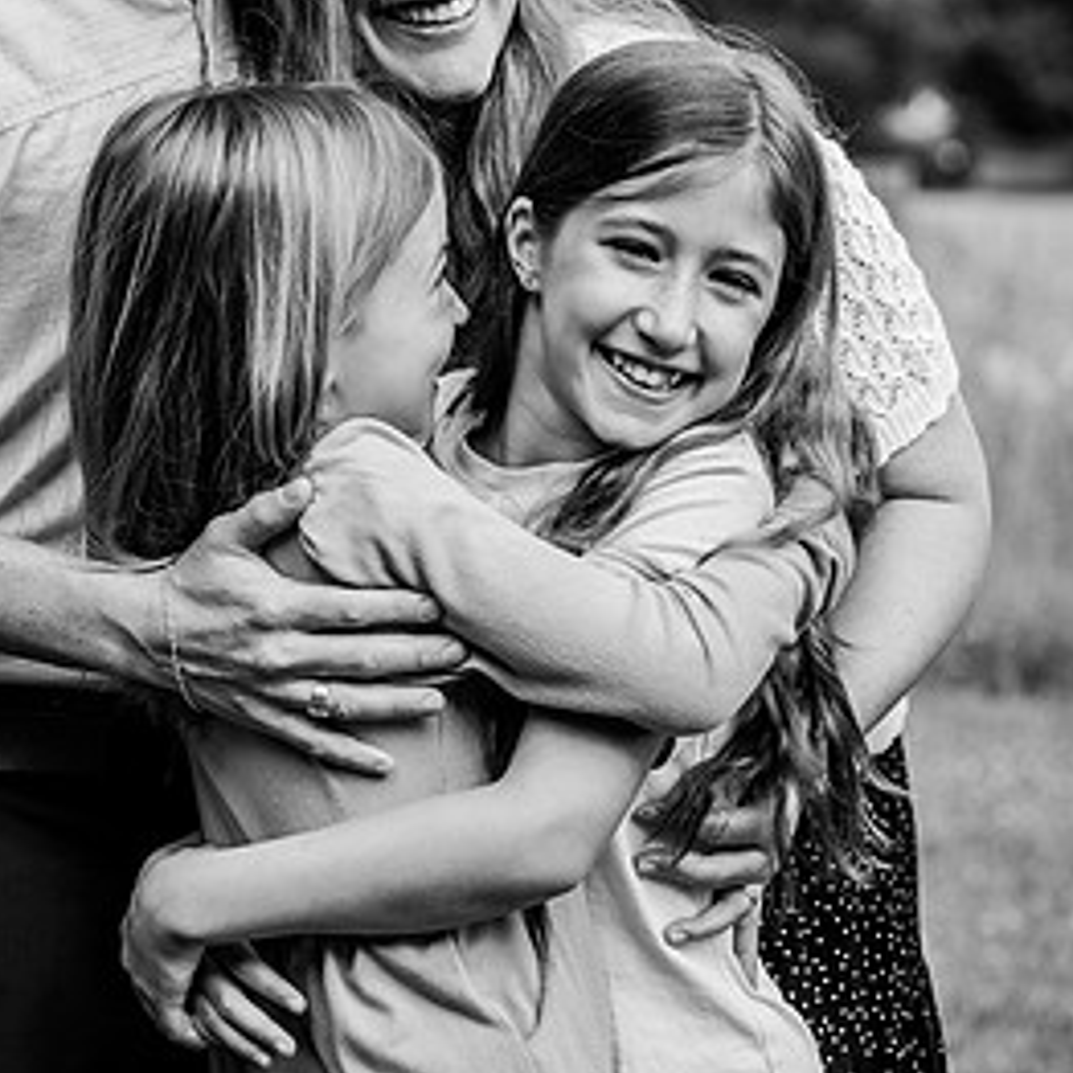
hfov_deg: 9.4
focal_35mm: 186
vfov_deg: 9.4
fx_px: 6523
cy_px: 475
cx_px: 624
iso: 200
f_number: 4.5
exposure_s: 1/500
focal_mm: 85
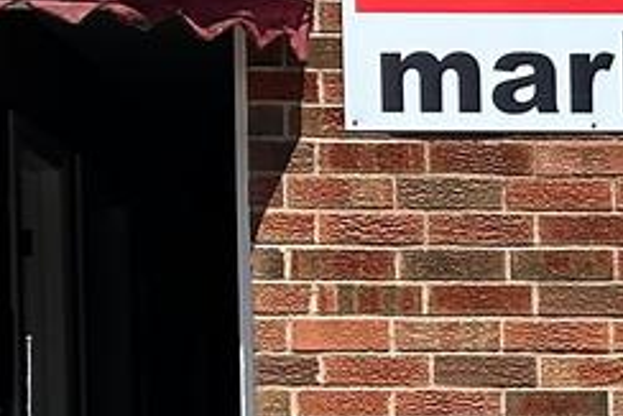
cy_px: 926
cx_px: 1019
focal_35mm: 262
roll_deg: +0.5
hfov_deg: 7.7
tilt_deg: -3.9
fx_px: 4537
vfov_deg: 5.1
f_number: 1.78
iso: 64
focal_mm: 6.86
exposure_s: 1/3257
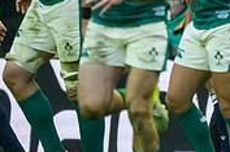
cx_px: 554
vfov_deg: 0.5
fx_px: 17809
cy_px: 82
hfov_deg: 0.7
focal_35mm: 2795
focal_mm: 560
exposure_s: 1/1600
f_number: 4
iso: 6400
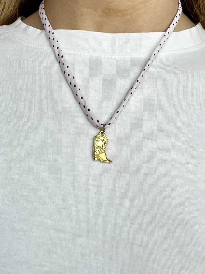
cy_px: 137
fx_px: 237
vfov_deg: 60.0
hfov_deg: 46.8
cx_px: 102
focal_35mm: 30
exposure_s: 1/68
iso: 100
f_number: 2.2
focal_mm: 2.71
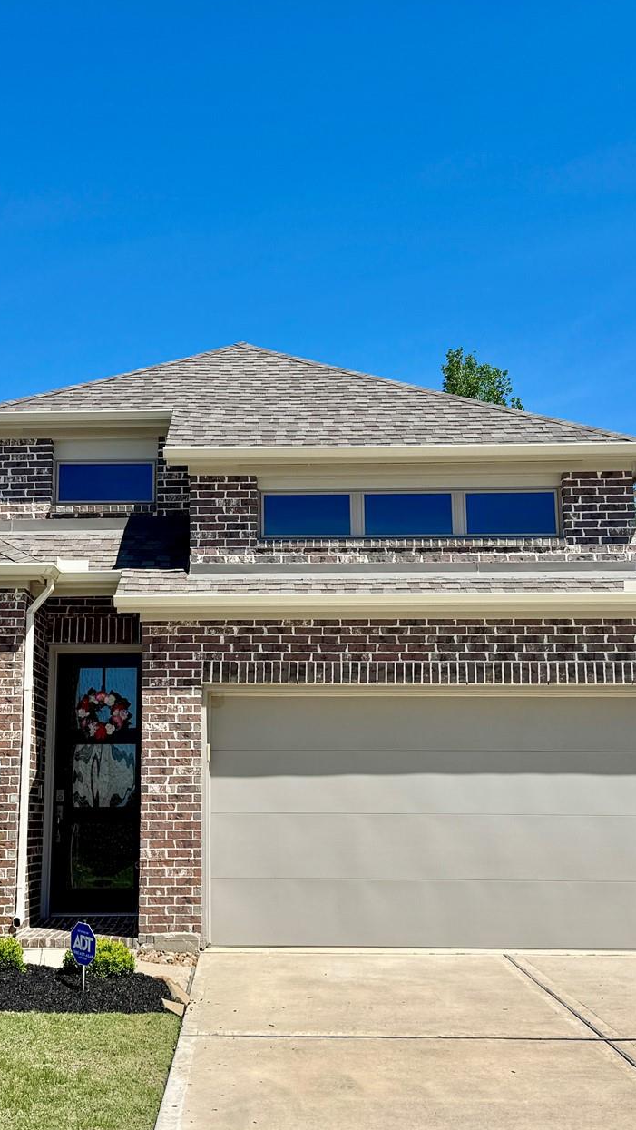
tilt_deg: +12.1
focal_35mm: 43
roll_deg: -0.1
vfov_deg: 47.3
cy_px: 542
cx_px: 219
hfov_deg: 27.6
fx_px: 1288
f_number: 1.78
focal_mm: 6.76
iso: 80
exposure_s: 1/5348
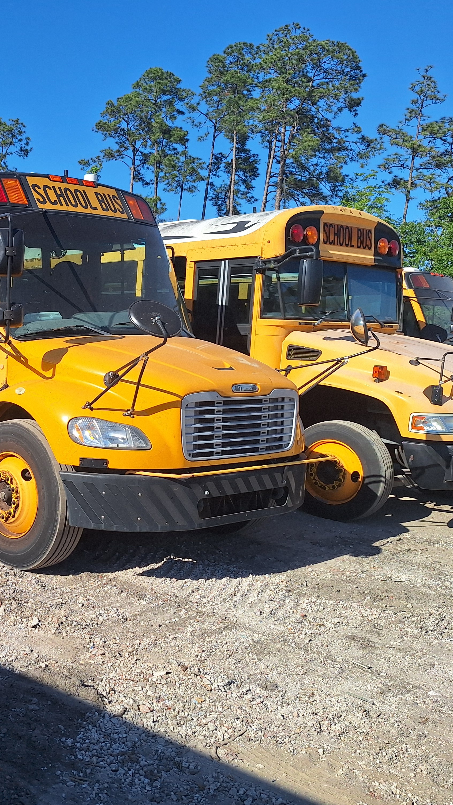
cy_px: 404
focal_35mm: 34
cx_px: -20
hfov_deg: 31.5
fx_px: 726
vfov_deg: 58.0
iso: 40
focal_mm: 5.54
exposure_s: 1/3802
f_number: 1.8
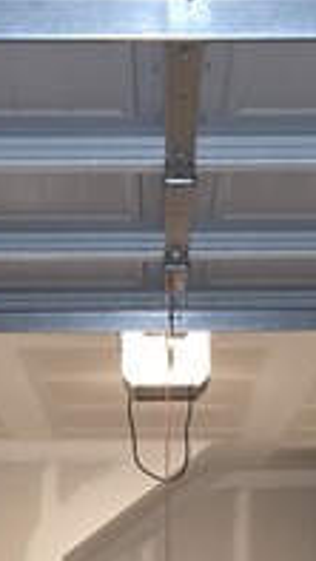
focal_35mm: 85
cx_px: 171
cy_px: 739
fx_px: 1265
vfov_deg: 22.3
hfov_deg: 14.2
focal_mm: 6.3
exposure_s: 1/12
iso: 125
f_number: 1.7
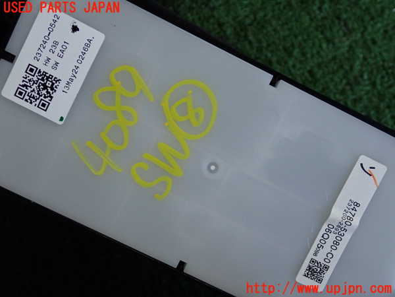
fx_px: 468
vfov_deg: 35.1
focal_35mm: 41
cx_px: 198
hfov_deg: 45.8
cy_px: 148
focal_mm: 7.31
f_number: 2.8
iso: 640
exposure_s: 1/125
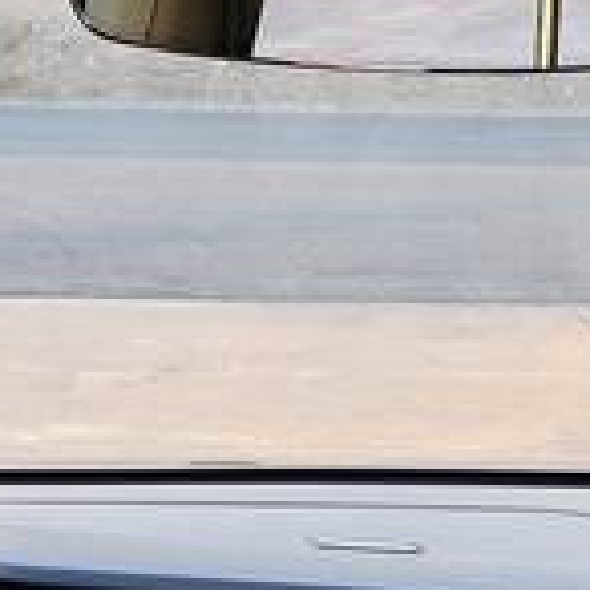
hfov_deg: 11.3
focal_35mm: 154
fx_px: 2970
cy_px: 810
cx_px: 570
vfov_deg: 11.0
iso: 160
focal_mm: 6.19
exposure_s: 1/100
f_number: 1.65
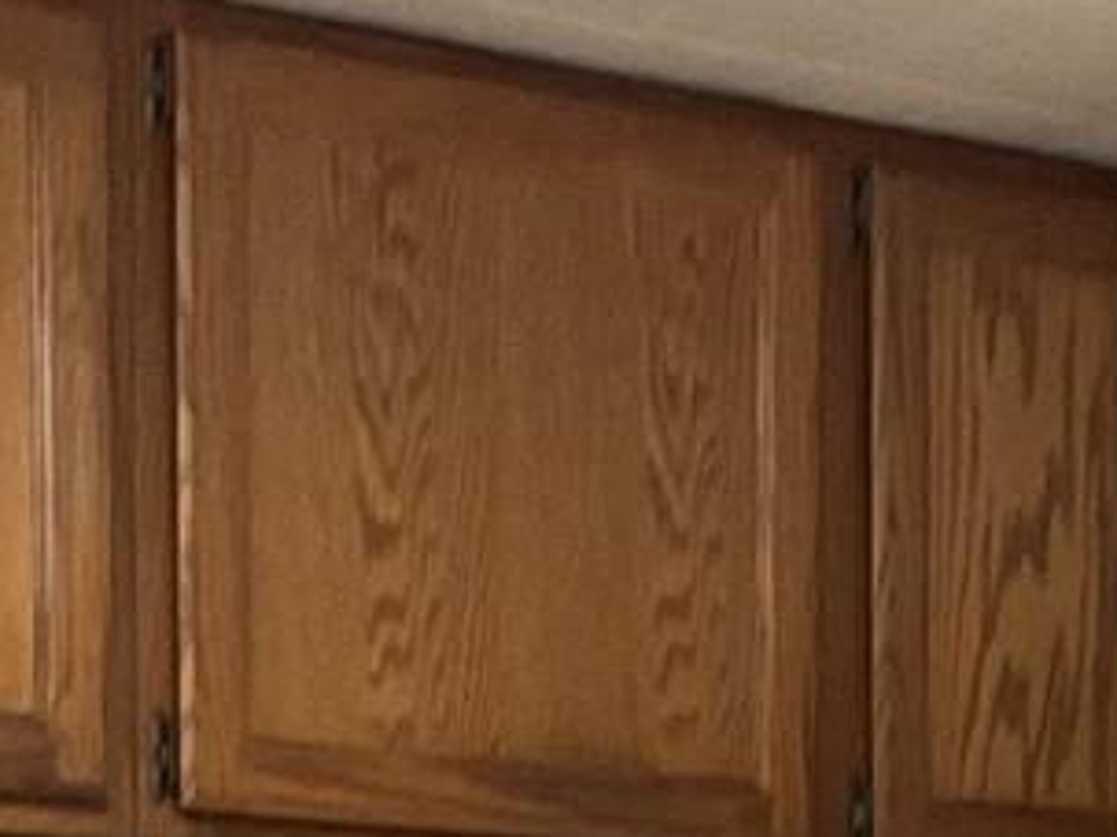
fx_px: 4935
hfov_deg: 12.6
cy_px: 1645
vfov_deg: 9.1
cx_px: 1346
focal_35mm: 153
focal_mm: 3
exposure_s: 1/60
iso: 200
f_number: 1.8
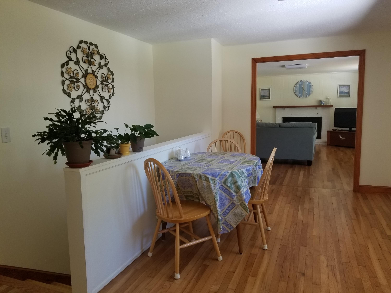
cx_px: 196
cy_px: 146
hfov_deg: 67.3
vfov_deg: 53.1
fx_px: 294
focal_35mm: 26
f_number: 1.7
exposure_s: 1/60
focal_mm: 4.25
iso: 80
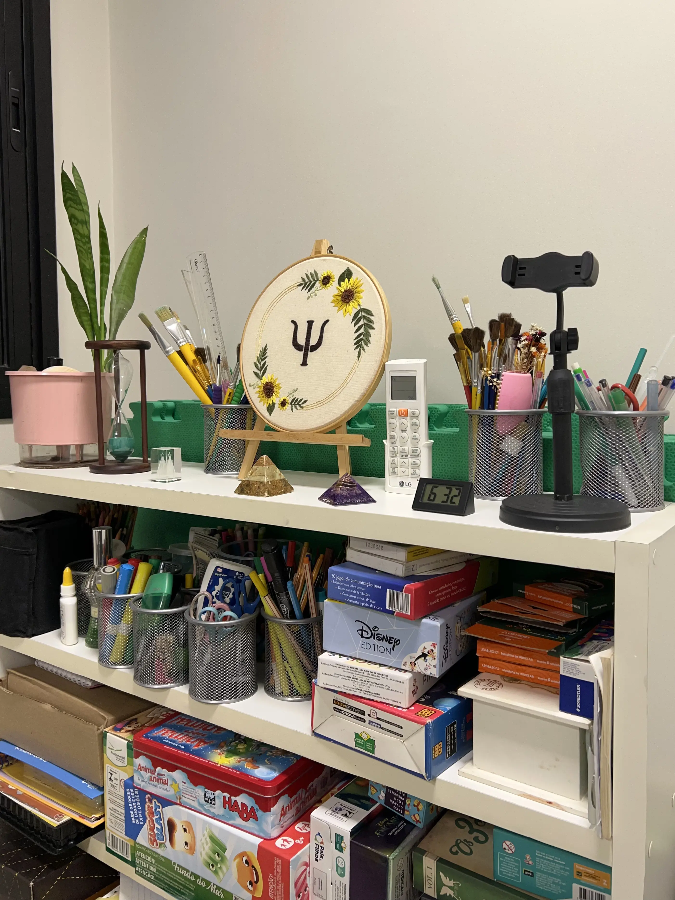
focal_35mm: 26
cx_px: 338
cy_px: 450
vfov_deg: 67.3
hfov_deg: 53.1
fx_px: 676
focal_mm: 5.7
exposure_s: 1/60
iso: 80
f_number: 1.5
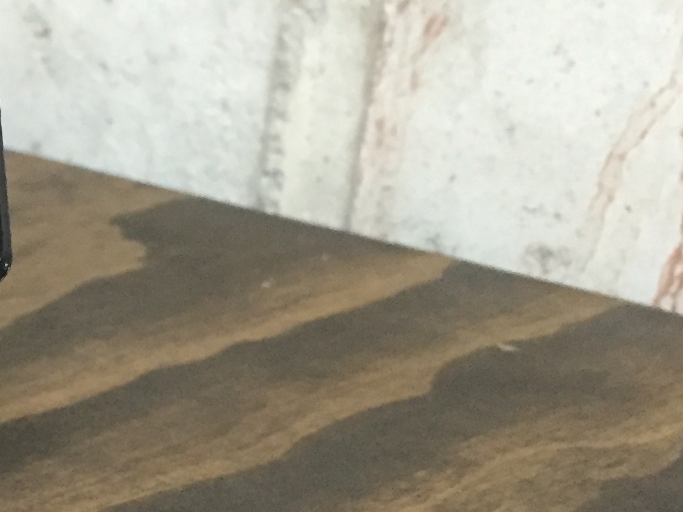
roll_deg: -2.2
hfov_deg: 19.8
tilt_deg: -23.7
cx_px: -242
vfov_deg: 16.1
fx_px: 1776
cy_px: 493
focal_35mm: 90
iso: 250
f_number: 2.2
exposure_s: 1/24
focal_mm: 4.15
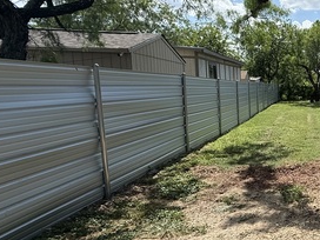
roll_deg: -1.5
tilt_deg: -8.2
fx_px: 305
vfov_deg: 42.9
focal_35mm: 33
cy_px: 128
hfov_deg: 42.1
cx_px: 361
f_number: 2.2
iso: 64
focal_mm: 2.22
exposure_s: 1/1848
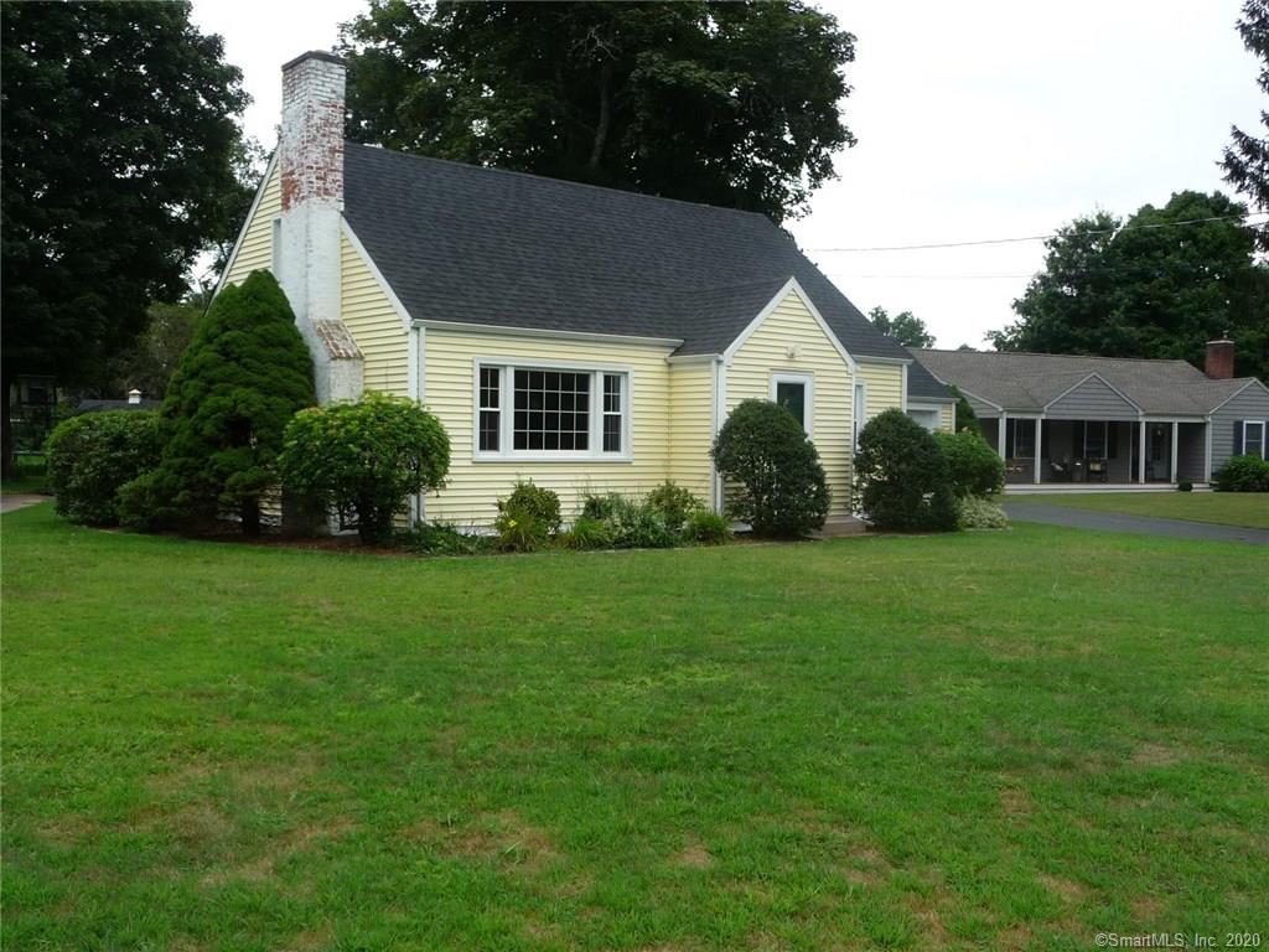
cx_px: 634
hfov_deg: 52.6
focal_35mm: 35
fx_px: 1283
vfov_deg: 40.7
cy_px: 476
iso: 100
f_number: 3.3
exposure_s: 1/500
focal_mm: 4.7
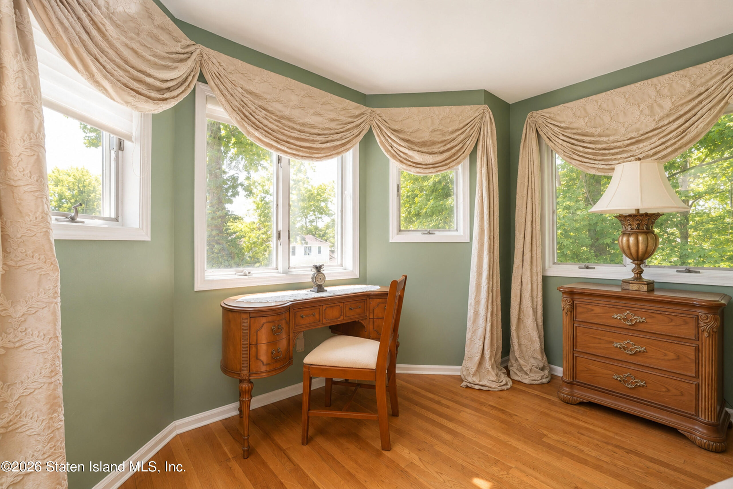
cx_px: 366
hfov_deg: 96.7
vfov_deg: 73.8
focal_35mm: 16
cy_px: 244
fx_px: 326
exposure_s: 1/40
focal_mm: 16
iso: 64
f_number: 4.5
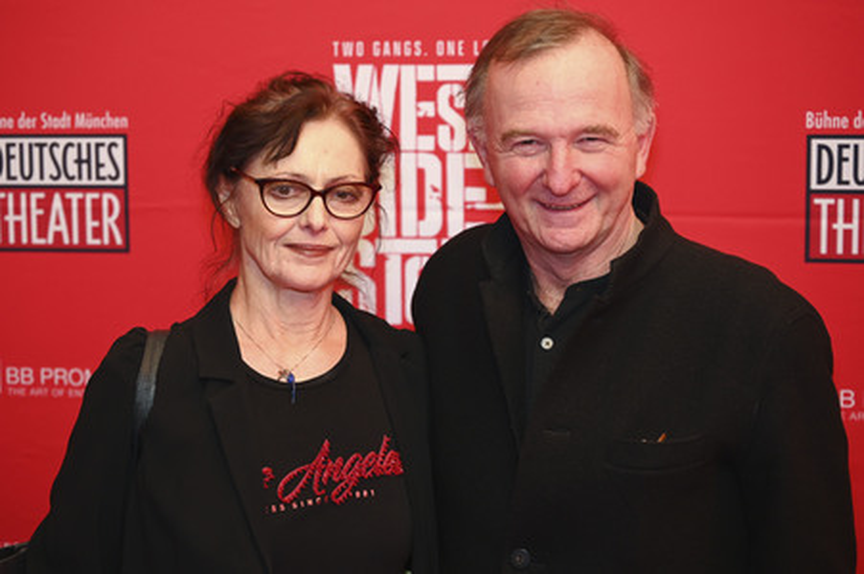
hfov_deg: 27.0
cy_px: 287
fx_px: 1799
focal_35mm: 75
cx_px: 432
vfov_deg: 18.2
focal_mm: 75
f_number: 2.8
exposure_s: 1/125
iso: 1250
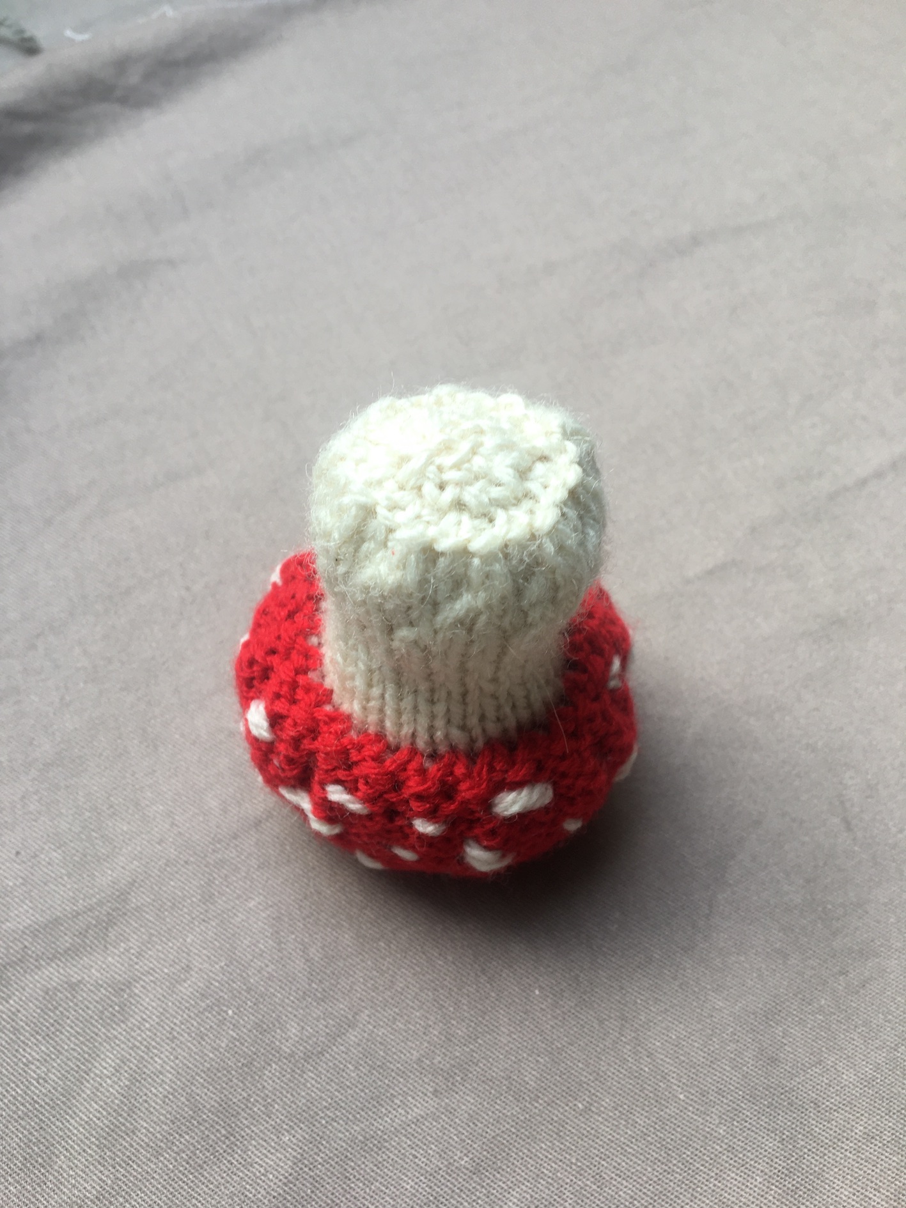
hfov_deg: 48.2
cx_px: 453
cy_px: 604
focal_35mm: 29
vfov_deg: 61.7
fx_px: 1012
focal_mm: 4.15
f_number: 2.2
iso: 32
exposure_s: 1/100
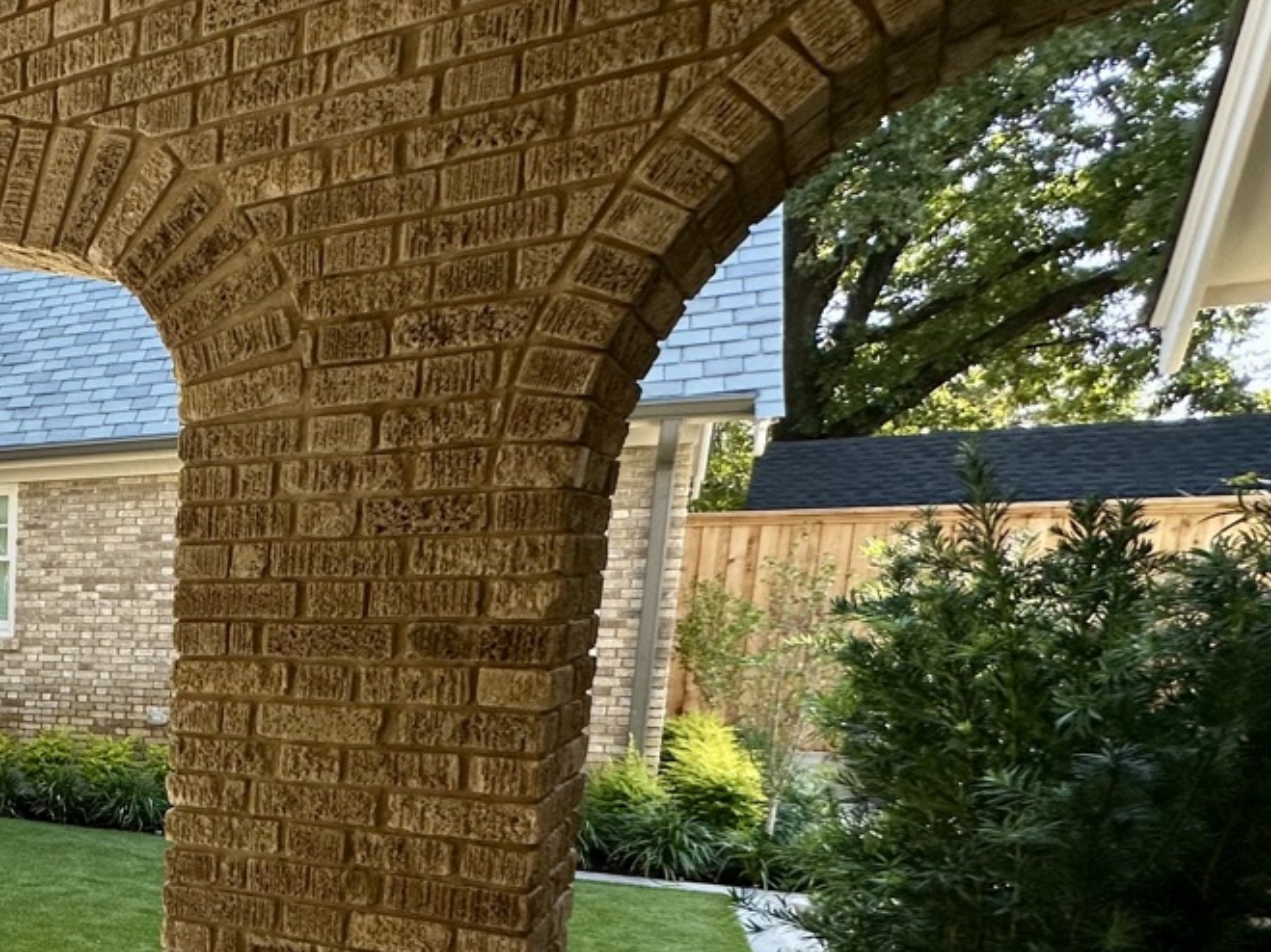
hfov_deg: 39.3
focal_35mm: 34
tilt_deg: -9.5
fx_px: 1248
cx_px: -249
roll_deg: +0.2
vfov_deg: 39.9
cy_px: 780
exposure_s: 1/515
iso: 40
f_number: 2.2
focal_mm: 2.22
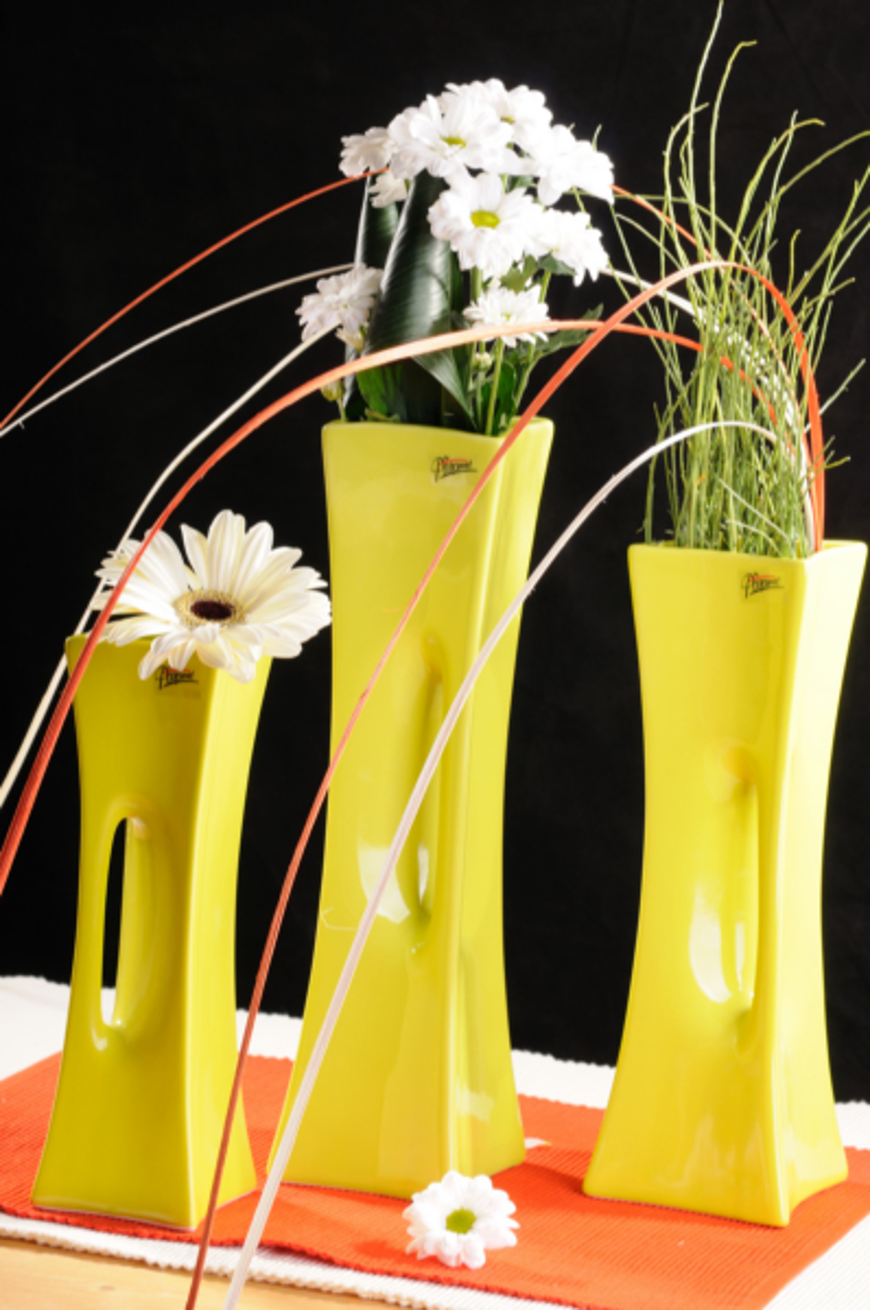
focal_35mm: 128
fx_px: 4632
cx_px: 435
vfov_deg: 16.1
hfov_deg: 10.7
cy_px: 655
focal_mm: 85
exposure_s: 1/200
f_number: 13
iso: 200
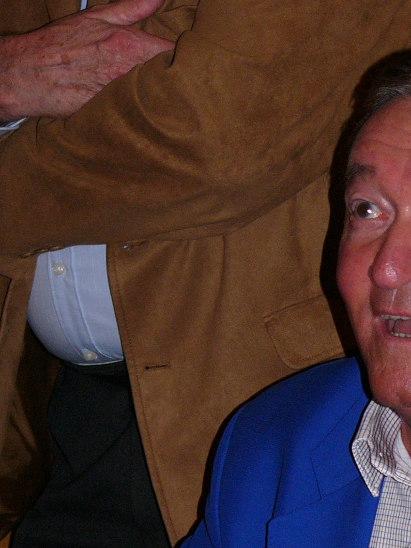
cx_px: 423
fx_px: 2960
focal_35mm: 187
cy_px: 546
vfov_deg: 10.5
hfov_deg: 7.9
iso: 100
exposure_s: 1/60
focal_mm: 14.3
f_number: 2.8
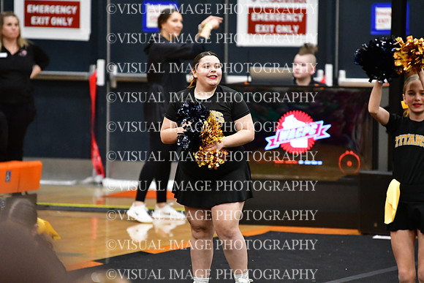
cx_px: 212
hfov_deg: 6.9
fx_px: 3534
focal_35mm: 300
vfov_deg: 4.6
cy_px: 142
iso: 5000
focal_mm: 200
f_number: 3.2
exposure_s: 1/500
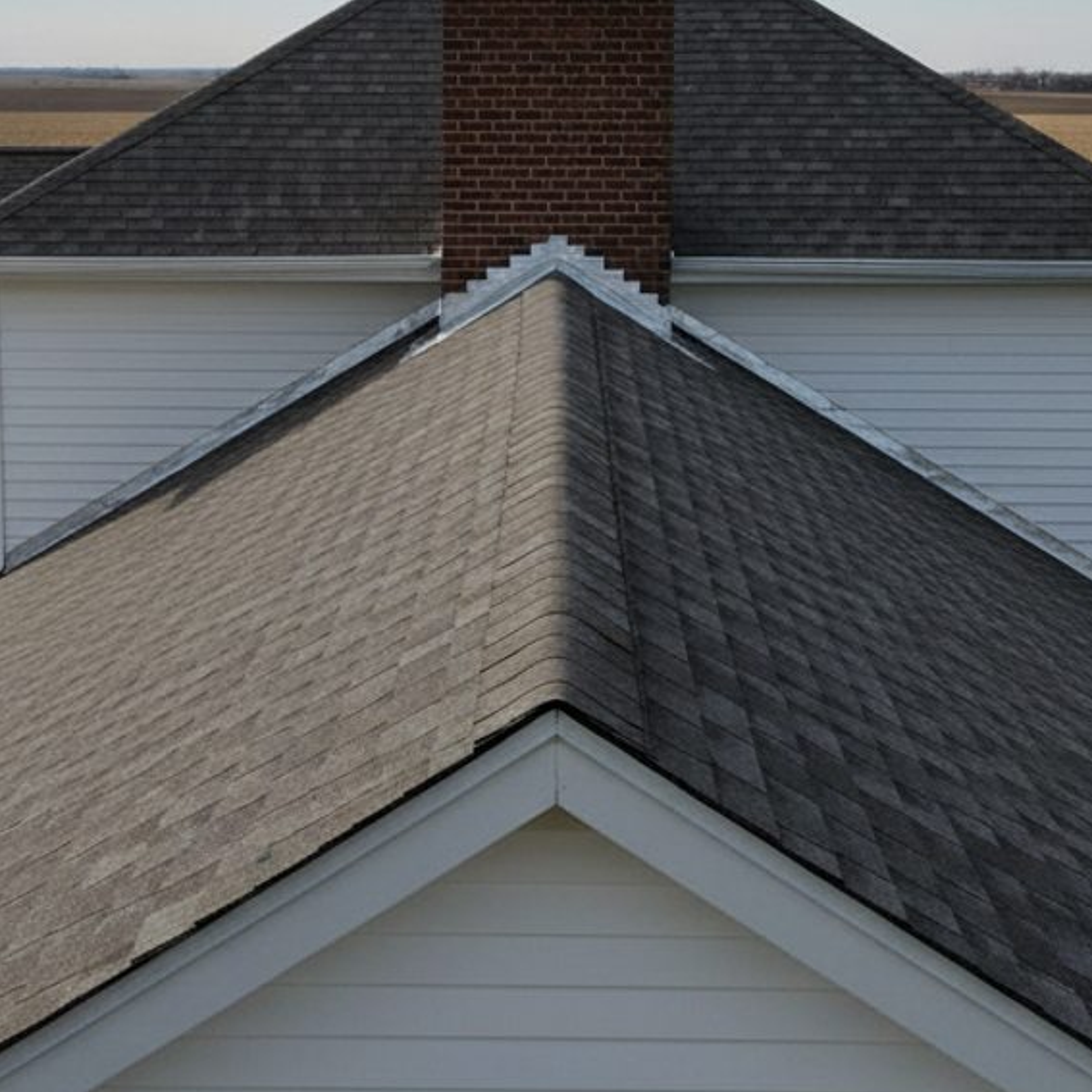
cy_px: 414
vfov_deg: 38.9
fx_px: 1535
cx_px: 524
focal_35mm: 43
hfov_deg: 39.2
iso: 575
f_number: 1.8
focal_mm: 6.4
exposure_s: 1/525
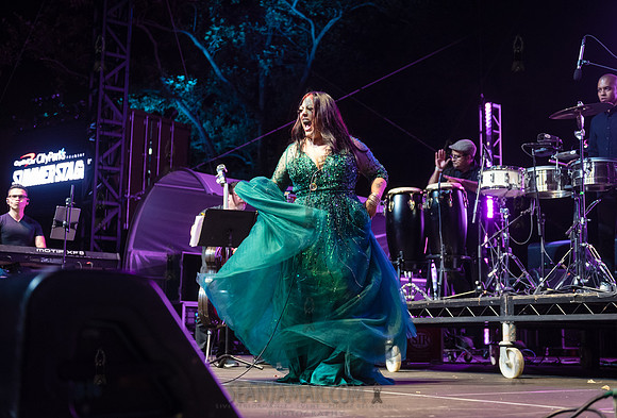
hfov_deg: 38.8
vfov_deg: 26.8
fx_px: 877
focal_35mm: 51
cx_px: 329
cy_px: 199
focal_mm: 48
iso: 2500
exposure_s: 1/400
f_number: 3.2
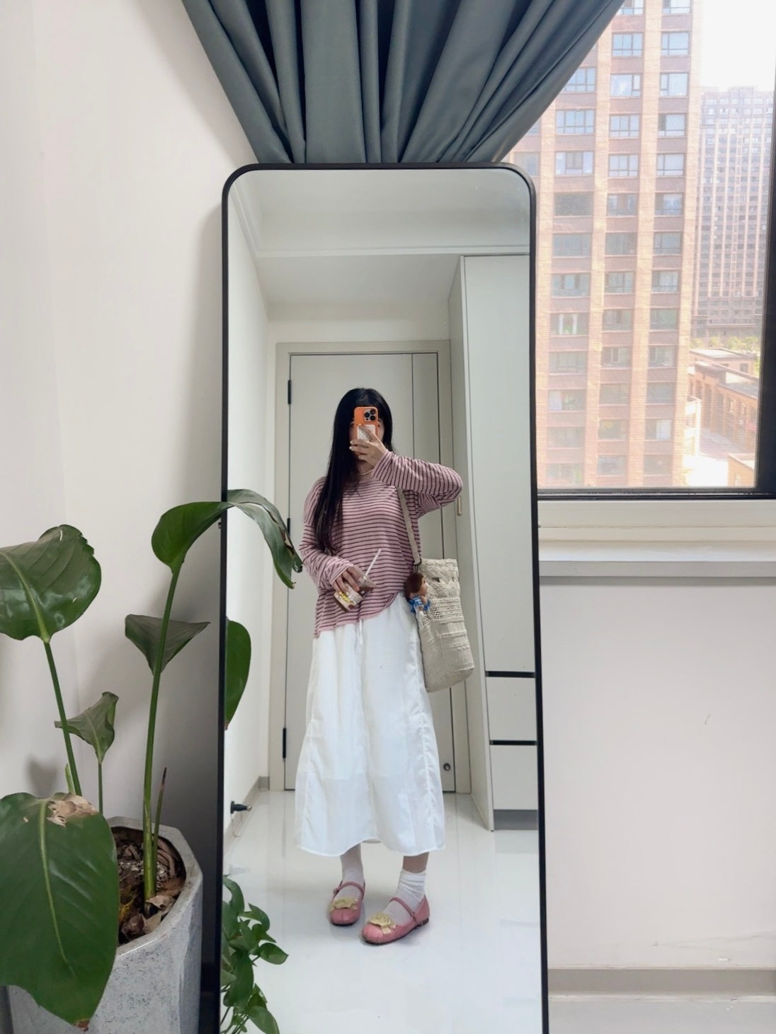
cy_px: 517
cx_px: 388
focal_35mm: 24
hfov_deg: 56.8
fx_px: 717
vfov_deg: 71.6
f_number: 1.78
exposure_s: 1/121
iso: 160
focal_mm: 6.86
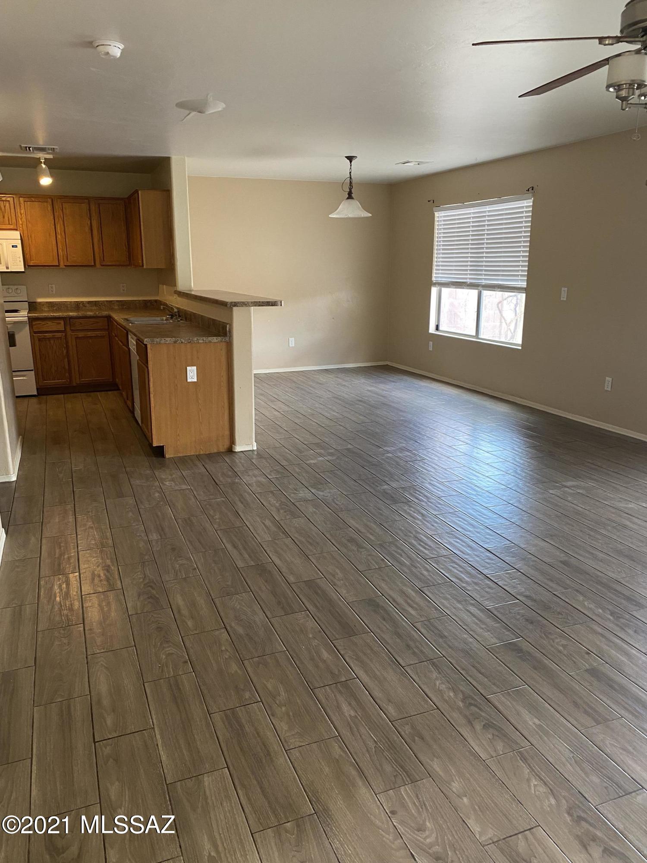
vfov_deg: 67.3
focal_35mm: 26
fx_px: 648
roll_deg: +0.3
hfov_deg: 53.1
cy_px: 432
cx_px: 324
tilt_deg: -14.0
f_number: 1.8
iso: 160
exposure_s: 1/60
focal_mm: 4.25
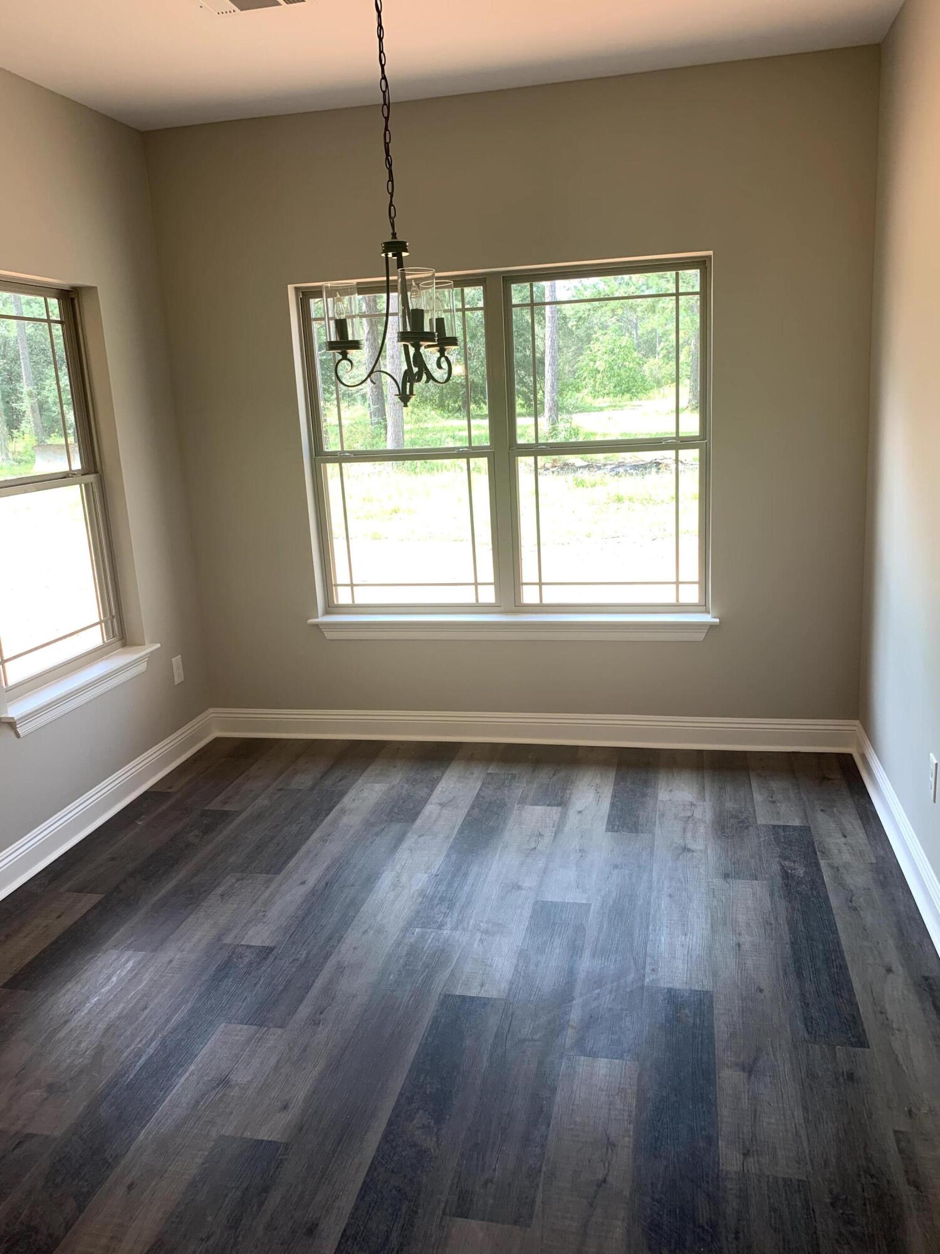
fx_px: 941
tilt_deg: -11.0
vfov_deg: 67.3
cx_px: 470
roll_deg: +3.1
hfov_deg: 53.1
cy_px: 627
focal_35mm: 26
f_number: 1.8
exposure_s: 1/120
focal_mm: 4.25
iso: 32
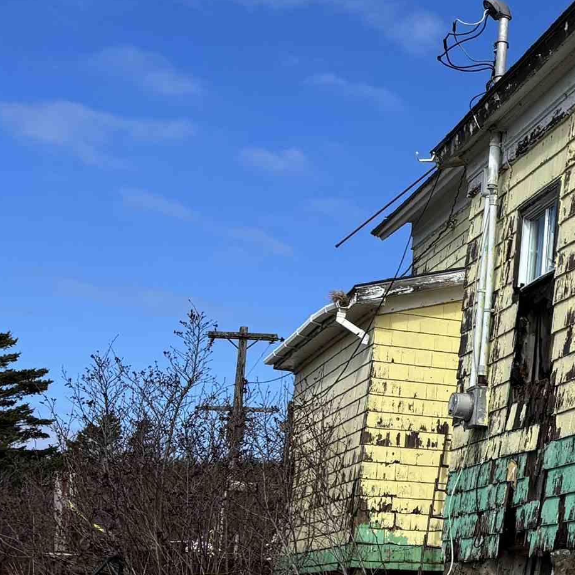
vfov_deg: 22.4
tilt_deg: +11.2
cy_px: 347
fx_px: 1447
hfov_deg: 18.7
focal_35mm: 77
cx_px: 956
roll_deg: -1.2
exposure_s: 1/5618
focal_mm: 5.96
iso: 50
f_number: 1.6
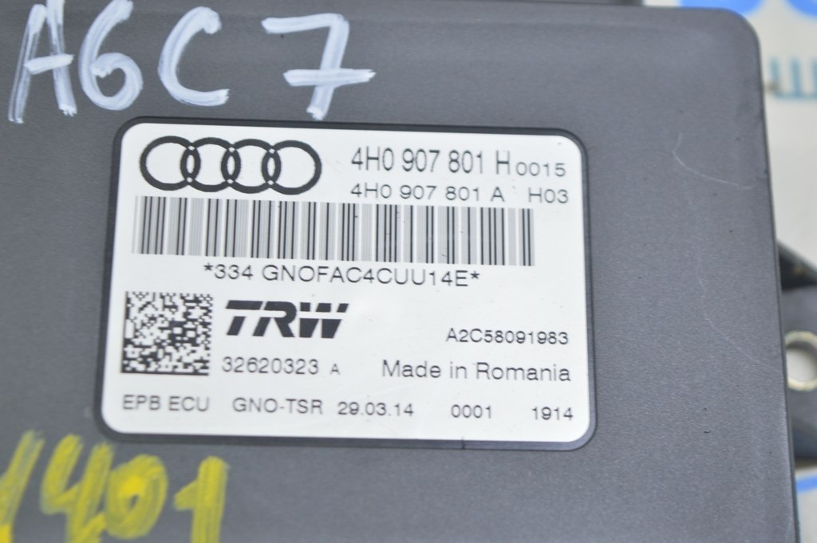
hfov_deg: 26.0
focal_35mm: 78
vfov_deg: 17.5
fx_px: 1769
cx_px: 408
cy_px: 272
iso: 400
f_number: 5.6
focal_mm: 52
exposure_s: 1/20
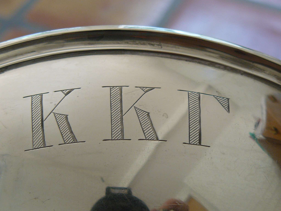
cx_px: 140
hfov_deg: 25.0
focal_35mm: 78
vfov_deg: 18.9
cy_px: 106
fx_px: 633
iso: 100
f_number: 2.8
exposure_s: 1/50
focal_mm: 8.7
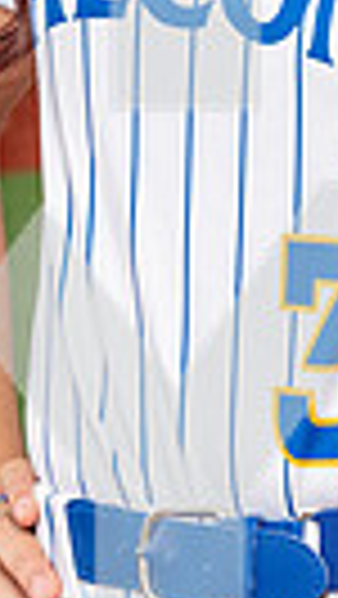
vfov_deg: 7.9
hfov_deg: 4.5
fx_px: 4294
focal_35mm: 270
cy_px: -124
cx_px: 374
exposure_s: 1/250
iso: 160
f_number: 5.6
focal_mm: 59
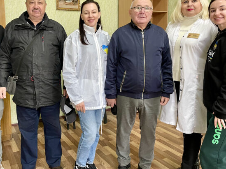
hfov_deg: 52.3
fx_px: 228
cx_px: 91
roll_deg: +0.1
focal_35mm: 35
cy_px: 70
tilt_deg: -6.5
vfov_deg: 40.5
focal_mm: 5.1
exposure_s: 1/60
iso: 250
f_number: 1.6
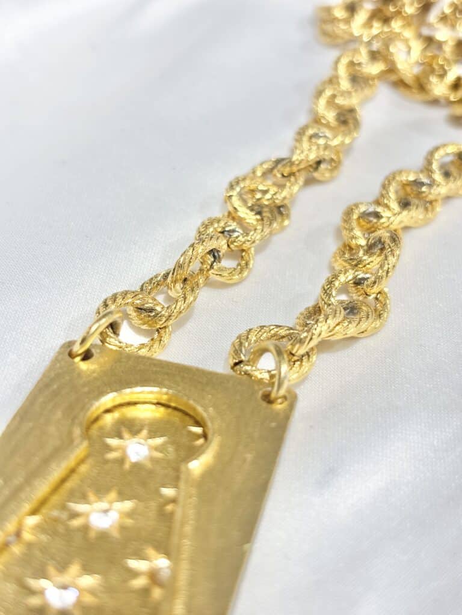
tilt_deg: -35.2
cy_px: 308
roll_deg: +2.6
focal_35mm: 52
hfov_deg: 28.0
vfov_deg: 36.8
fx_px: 925
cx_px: 231
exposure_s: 1/225
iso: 32
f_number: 1.6
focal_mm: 5.96
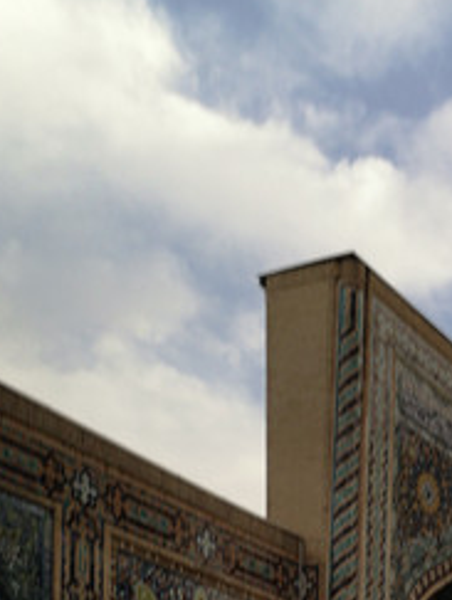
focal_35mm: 71
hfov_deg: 19.5
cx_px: 556
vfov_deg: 24.0
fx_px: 1233
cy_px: 783
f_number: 1.8
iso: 50
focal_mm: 5.3
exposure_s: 1/470
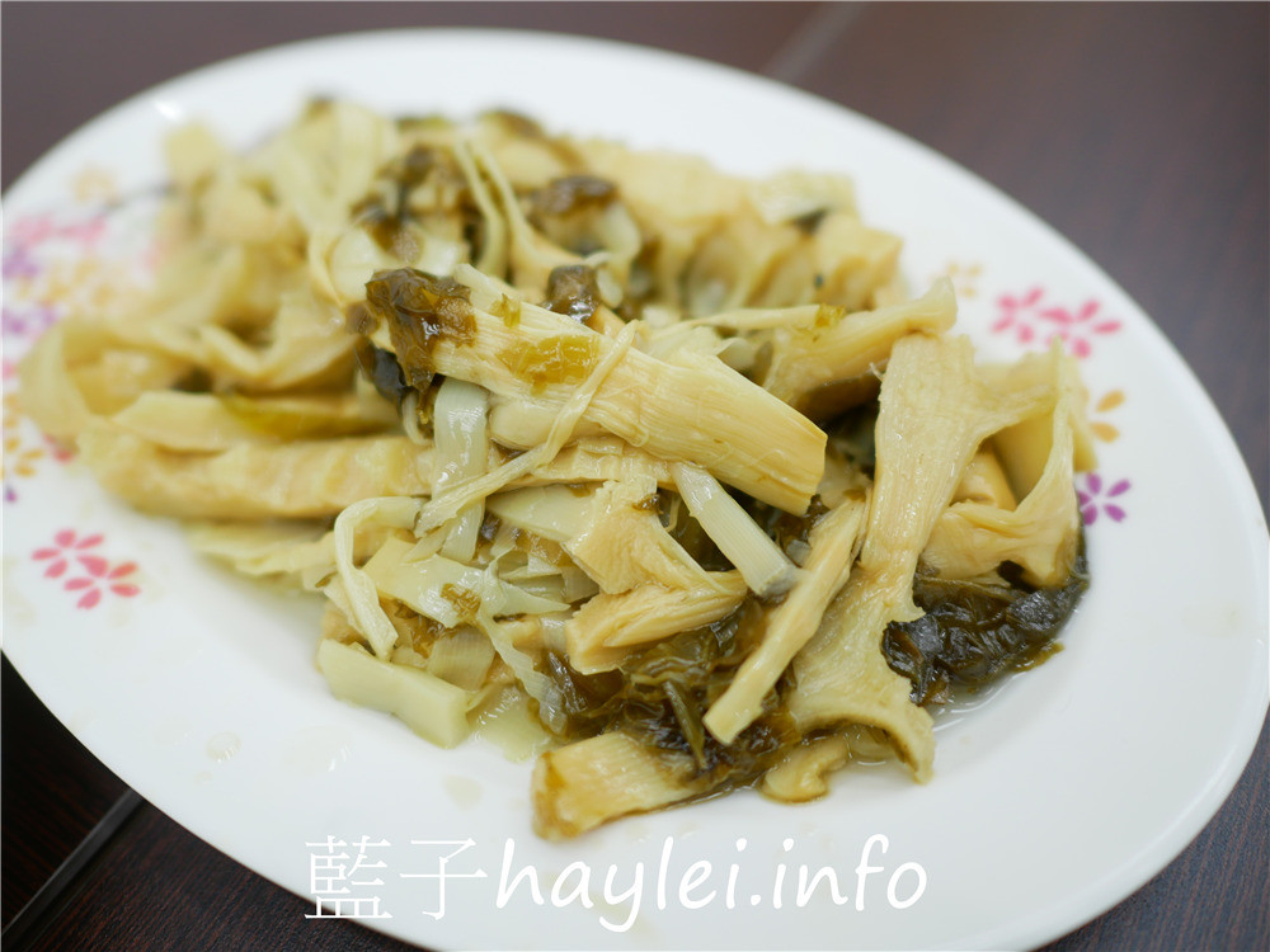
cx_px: 635
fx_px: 1101
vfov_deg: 46.8
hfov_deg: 60.0
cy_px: 476
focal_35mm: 30
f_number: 1.7
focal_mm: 15
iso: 200
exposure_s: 1/100
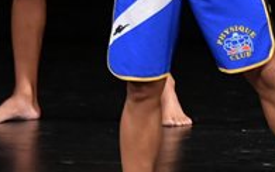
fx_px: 8201
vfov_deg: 1.2
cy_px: -49
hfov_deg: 1.9
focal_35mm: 1094
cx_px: 390
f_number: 5.6
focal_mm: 180
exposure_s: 1/400
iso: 3200
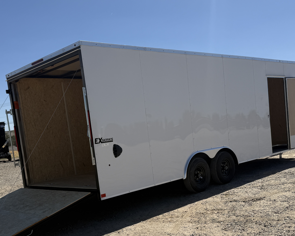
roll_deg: +5.8
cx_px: 133
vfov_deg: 36.0
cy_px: 165
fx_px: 358
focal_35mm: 41
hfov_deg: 44.7
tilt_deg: -6.0
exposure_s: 1/6711
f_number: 1.78
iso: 80
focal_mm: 6.76
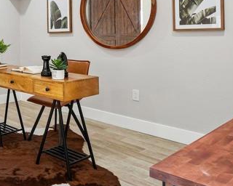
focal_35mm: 42
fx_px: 290
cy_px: 40
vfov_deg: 34.7
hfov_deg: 39.2
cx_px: 5
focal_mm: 14
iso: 640
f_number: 8
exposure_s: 1/30
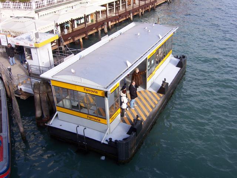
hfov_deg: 51.4
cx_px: 118
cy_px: 89
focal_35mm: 36
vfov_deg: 39.7
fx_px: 246
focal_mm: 6
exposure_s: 1/180
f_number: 4.8
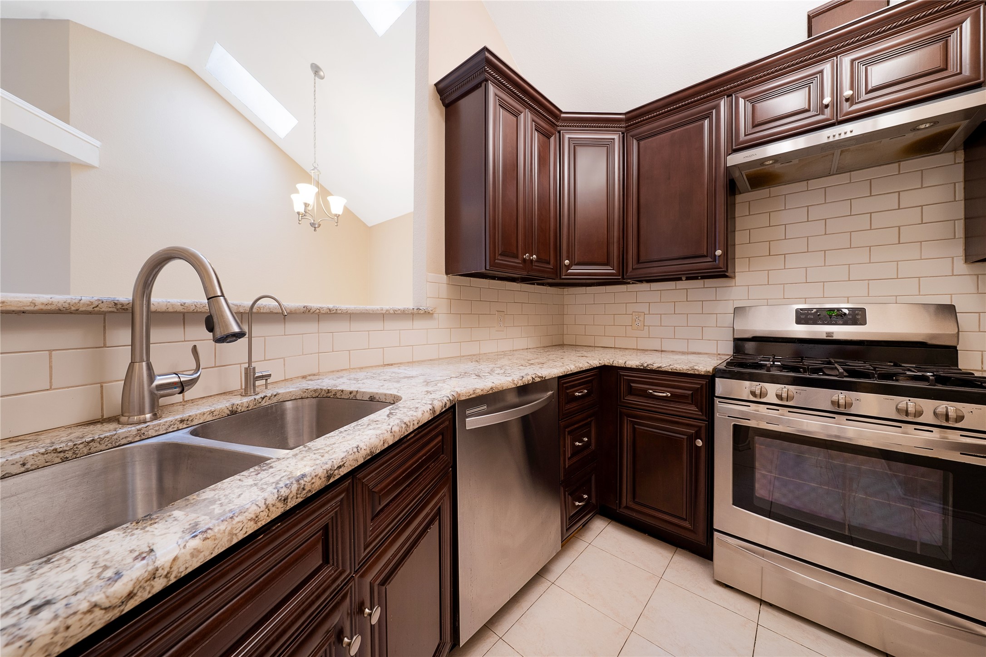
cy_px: 328
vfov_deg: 90.0
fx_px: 329
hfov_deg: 112.6
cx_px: 493
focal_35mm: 12
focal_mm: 12
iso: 500
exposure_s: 1/40
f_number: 9
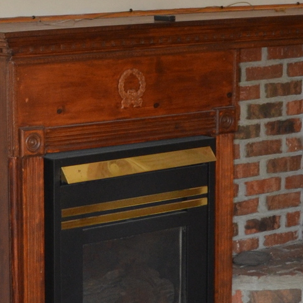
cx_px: 23
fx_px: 1327
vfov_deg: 13.0
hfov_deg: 12.9
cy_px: 68
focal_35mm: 134
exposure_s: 1/160
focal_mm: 22
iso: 400
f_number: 3.8
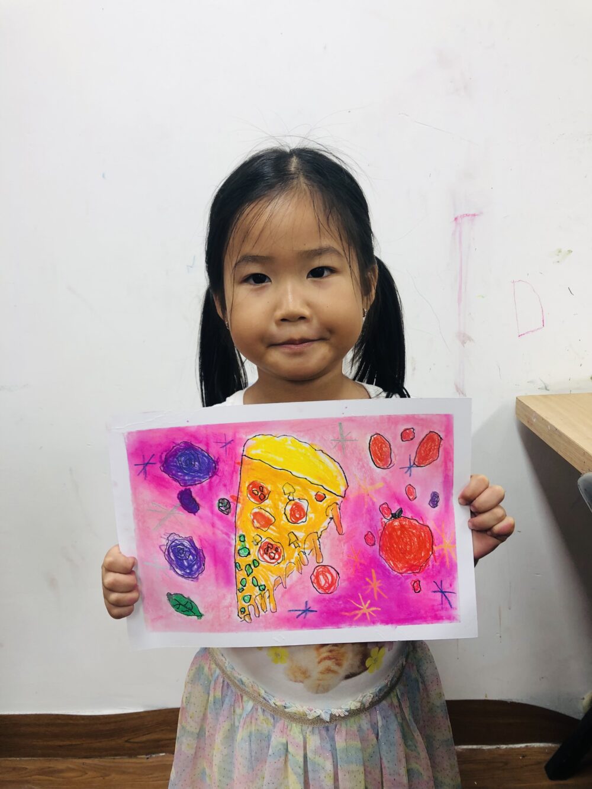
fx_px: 638
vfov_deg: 63.4
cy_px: 394
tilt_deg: -10.8
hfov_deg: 49.8
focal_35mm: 28
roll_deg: +1.4
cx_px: 296
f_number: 1.8
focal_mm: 4
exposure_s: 1/50
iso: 20
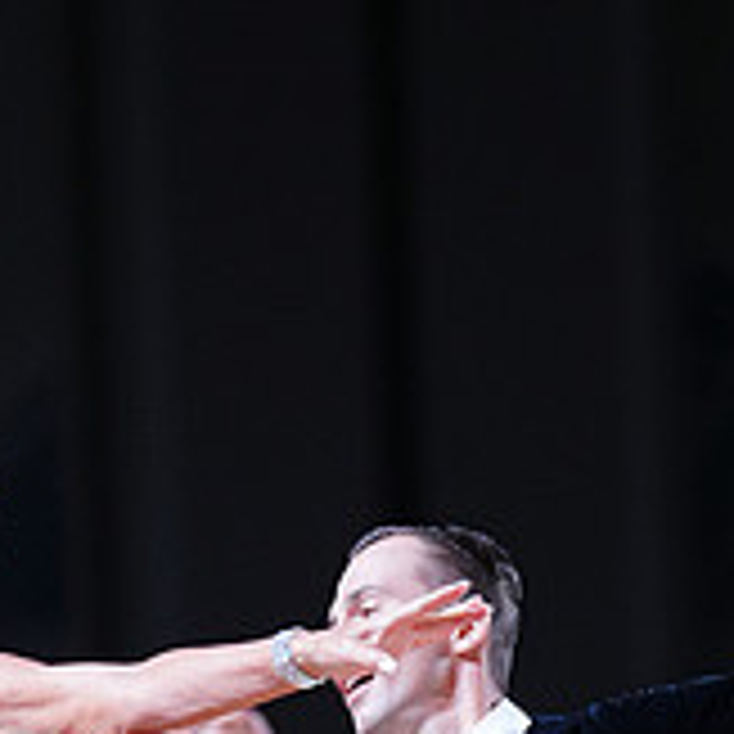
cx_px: 241
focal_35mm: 605
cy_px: 1234
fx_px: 14514
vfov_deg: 2.9
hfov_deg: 2.9
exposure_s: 1/640
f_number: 2.8
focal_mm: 200
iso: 1250
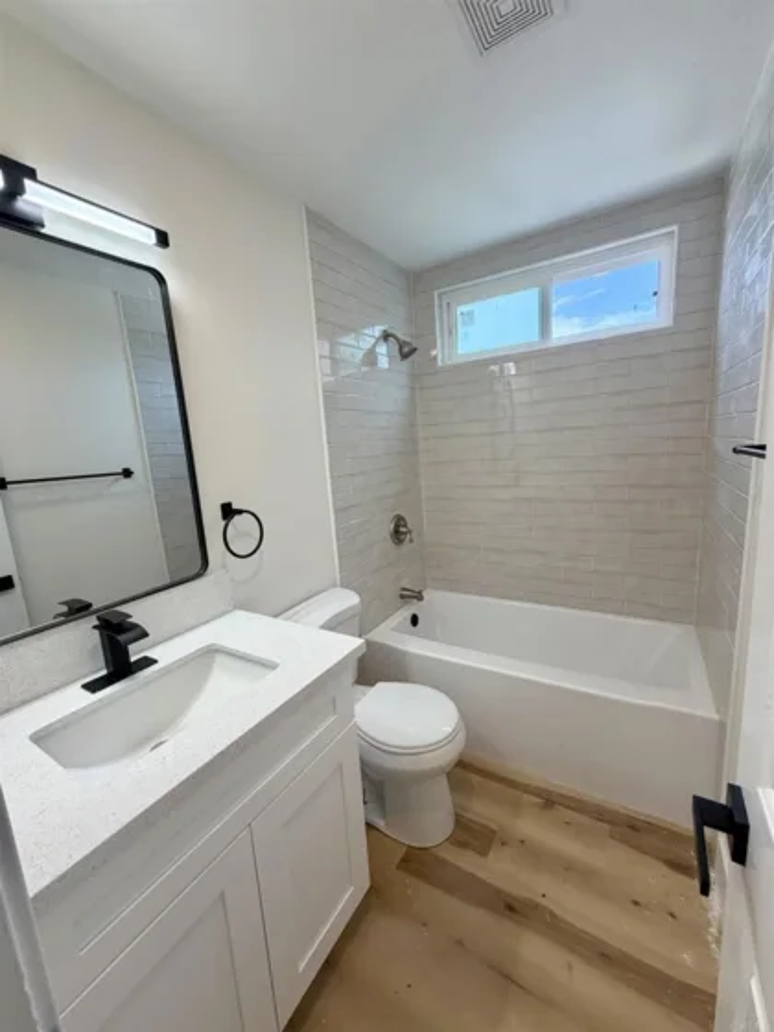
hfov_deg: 85.7
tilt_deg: -10.3
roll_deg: +4.3
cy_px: 516
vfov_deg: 102.1
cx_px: 387
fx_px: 417
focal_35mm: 14
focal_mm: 2.22
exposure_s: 1/120
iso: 100
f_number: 2.2
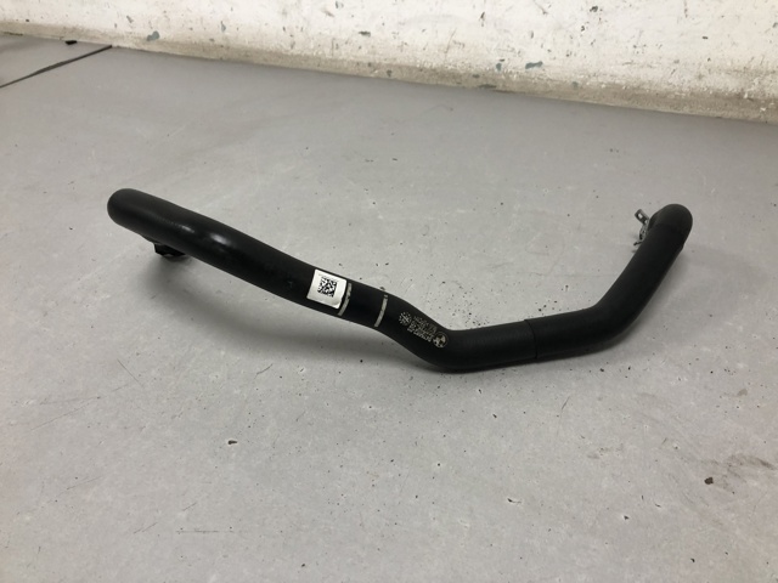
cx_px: 389
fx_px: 629
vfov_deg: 49.7
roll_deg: -1.4
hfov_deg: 63.4
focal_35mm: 28
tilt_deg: -27.7
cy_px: 292
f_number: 1.8
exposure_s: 1/33
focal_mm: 4
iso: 32
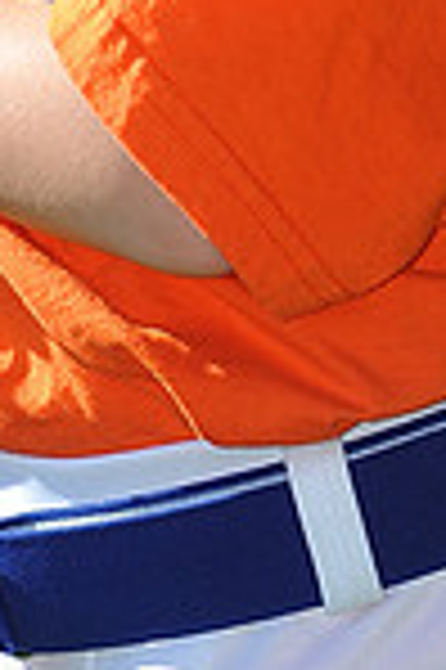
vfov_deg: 2.6
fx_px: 14546
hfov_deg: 1.8
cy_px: -504
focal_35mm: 781
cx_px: 216
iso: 200
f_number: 4.5
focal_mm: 200
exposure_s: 1/1000
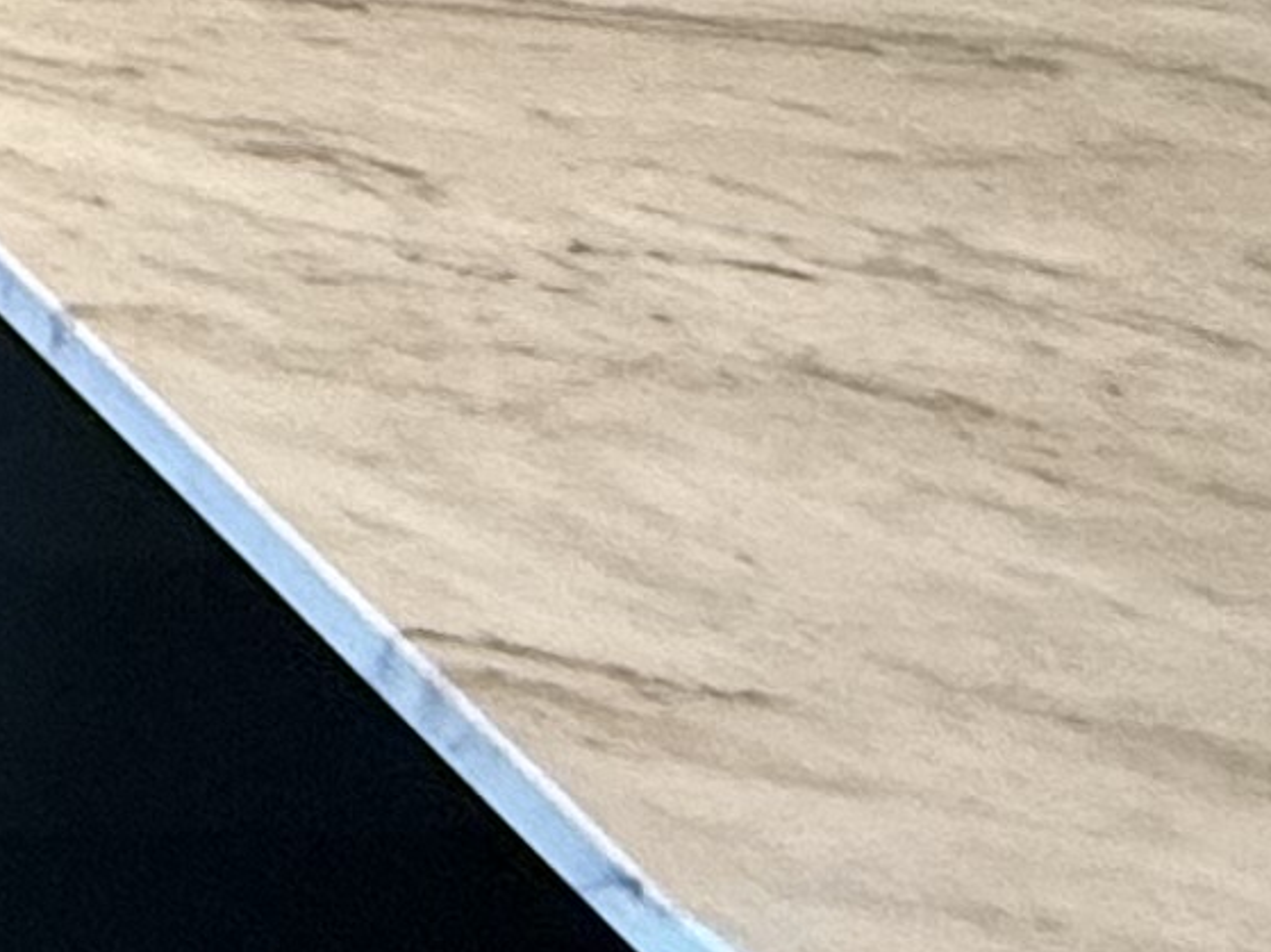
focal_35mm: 101
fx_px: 3708
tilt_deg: -8.3
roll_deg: +0.5
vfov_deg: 11.1
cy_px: -1659
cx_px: -2485
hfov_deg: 11.5
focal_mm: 2.22
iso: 400
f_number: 2.2
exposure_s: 1/60
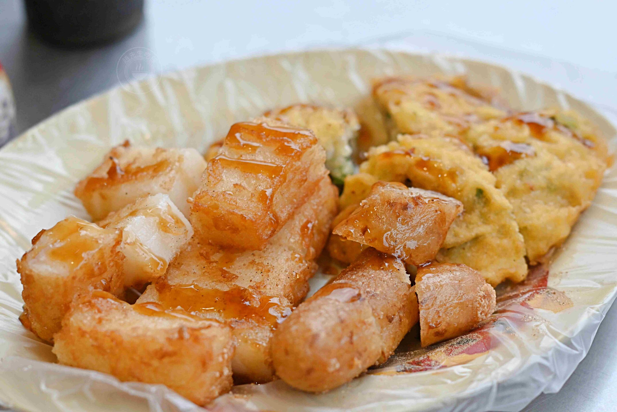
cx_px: 308
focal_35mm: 75
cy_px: 206
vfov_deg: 18.2
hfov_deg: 27.0
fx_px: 1285
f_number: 3.2
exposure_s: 1/200
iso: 360
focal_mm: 50
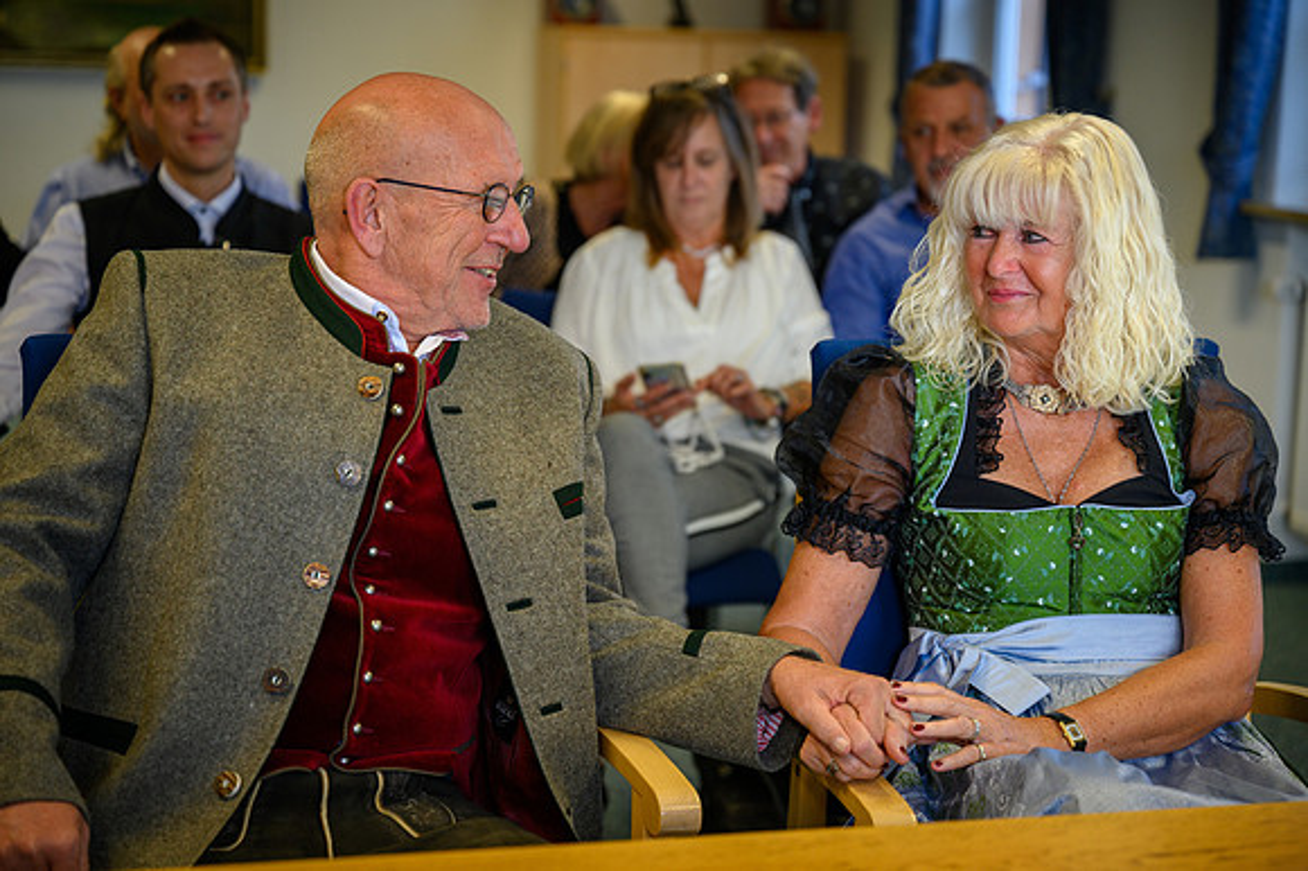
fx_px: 2542
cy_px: 436
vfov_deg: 19.4
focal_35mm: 70
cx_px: 654
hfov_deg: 28.9
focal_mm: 70
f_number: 3.2
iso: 500
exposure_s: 1/250
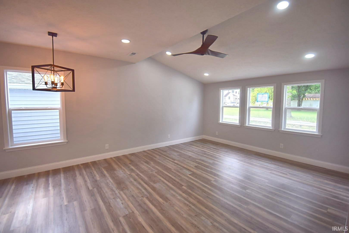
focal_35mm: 15
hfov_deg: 100.4
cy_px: 116
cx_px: 174
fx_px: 145
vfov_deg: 77.3
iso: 200
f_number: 4.5
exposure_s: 1/100
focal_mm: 10
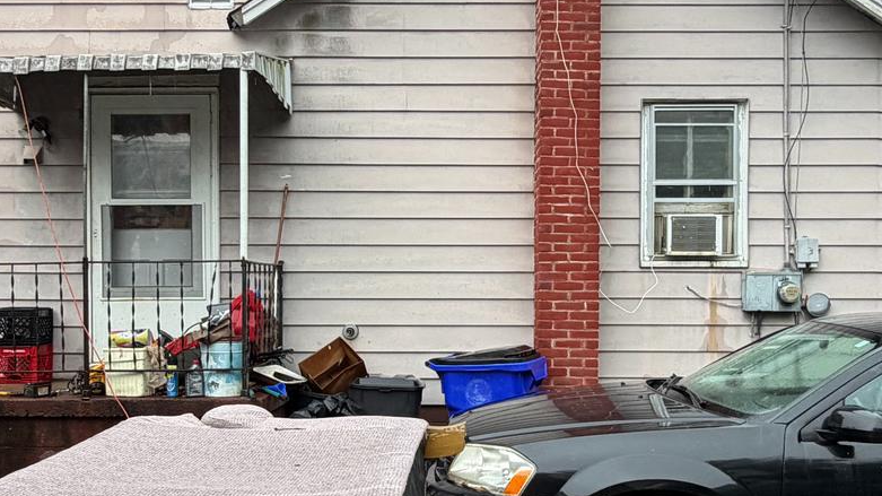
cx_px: 466
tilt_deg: -0.9
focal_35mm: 40
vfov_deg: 29.6
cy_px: 293
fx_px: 935
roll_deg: -0.1
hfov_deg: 50.5
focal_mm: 2.22
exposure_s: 1/121
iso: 125
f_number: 2.2
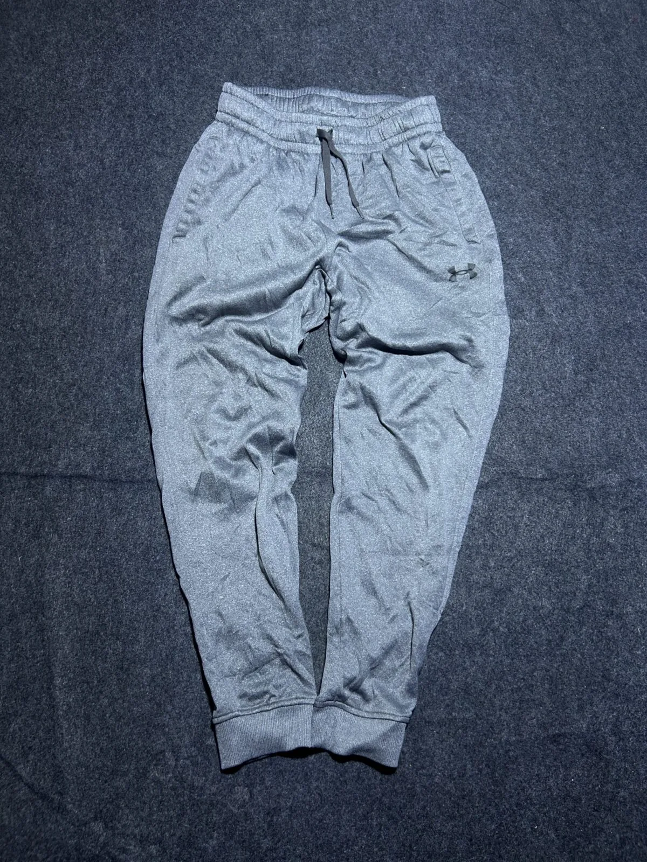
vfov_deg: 67.3
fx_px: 648
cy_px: 431
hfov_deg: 53.1
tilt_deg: -54.7
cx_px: 324
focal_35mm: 26
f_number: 1.5
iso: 100
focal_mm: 5.7
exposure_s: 1/100
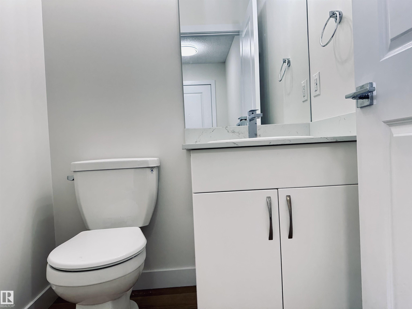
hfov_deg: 71.6
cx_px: 206
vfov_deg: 56.8
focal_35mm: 24
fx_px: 286
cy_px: 154
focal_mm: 6.86
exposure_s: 1/120
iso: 125
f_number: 1.78
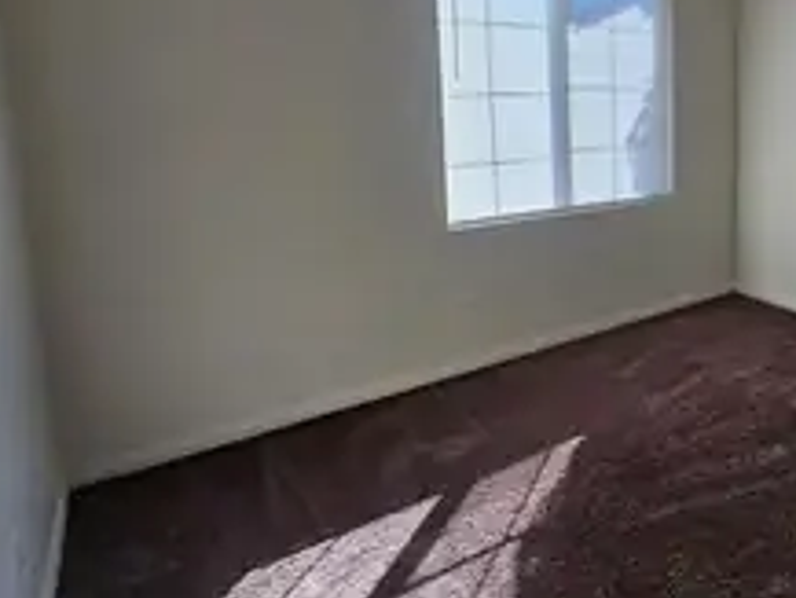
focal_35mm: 24
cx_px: 668
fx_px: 552
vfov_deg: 55.3
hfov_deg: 63.5
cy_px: 183
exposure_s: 1/60
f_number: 2.2
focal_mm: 2.2
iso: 64
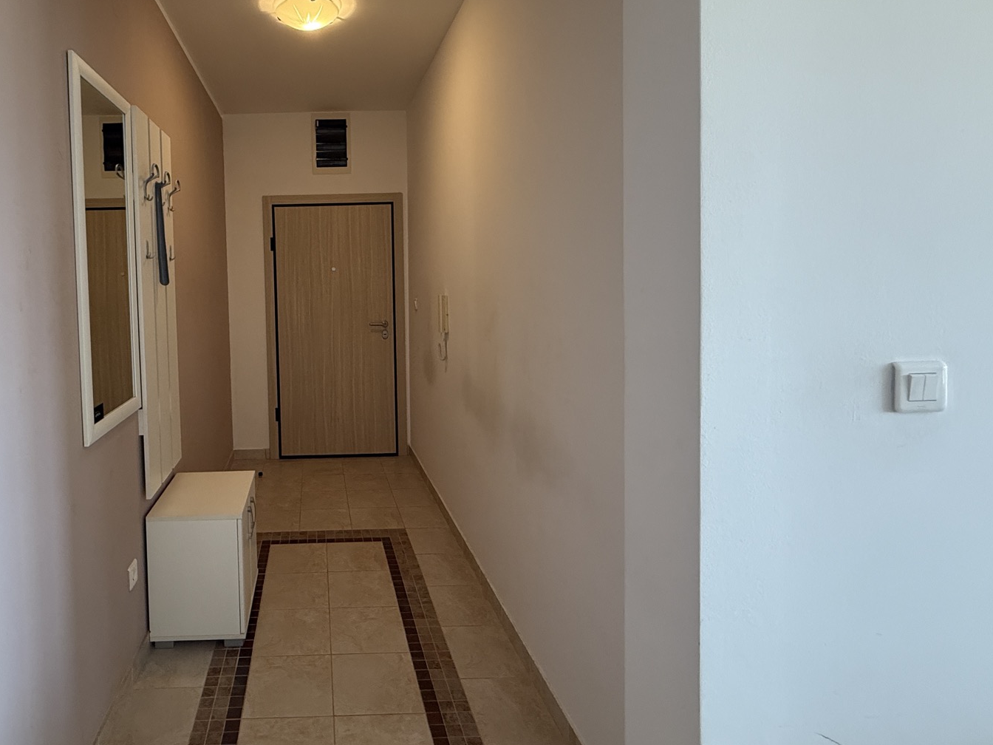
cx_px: 322
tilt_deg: -2.5
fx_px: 574
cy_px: 304
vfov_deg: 65.4
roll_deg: +1.7
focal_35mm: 20
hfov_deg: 78.8
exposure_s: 1/100
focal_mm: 2.22
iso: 320
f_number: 2.2
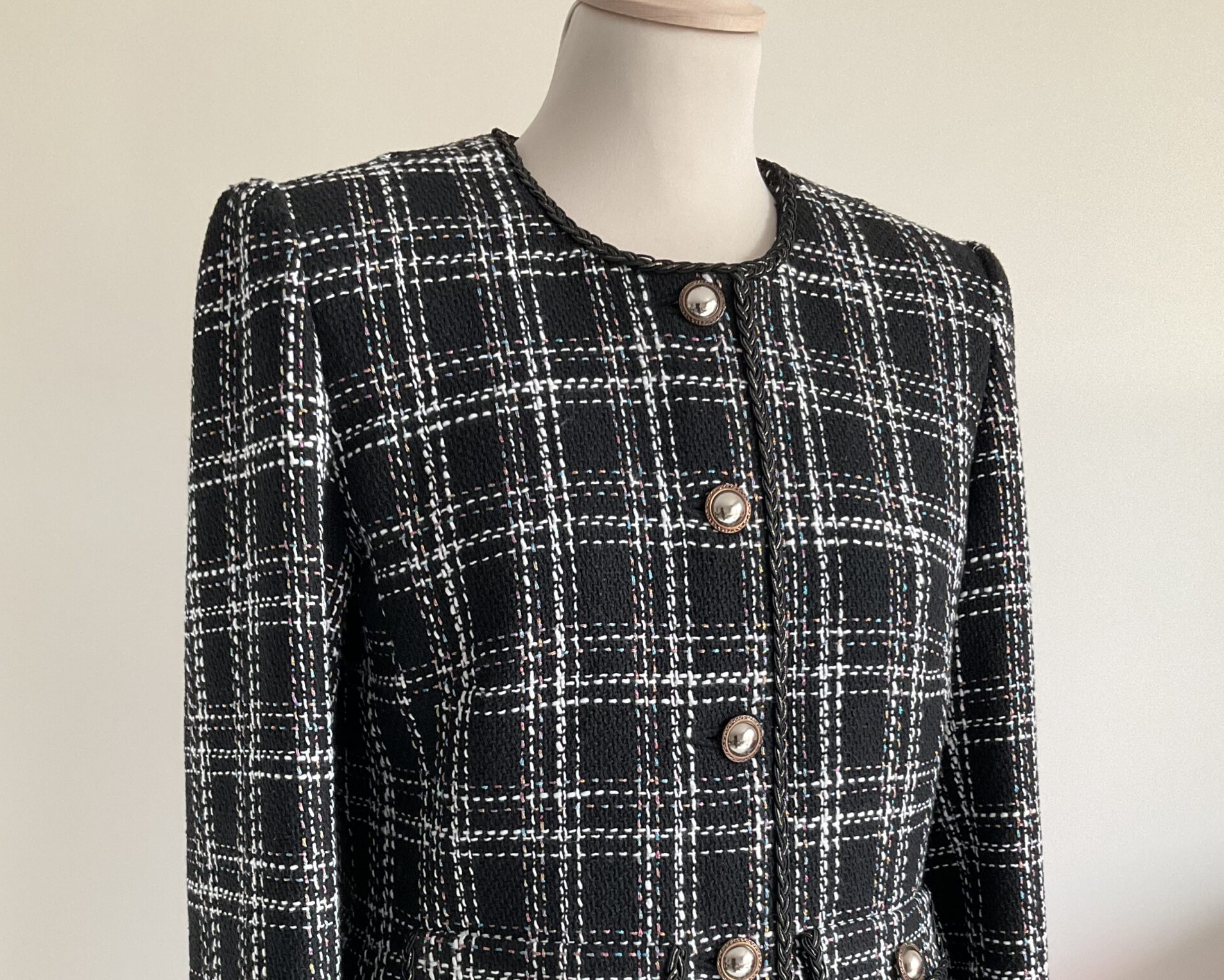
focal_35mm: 38
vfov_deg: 38.4
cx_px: 614
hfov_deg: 47.9
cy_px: 703
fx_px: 1377
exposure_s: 1/60
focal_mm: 3
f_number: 1.8
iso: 125
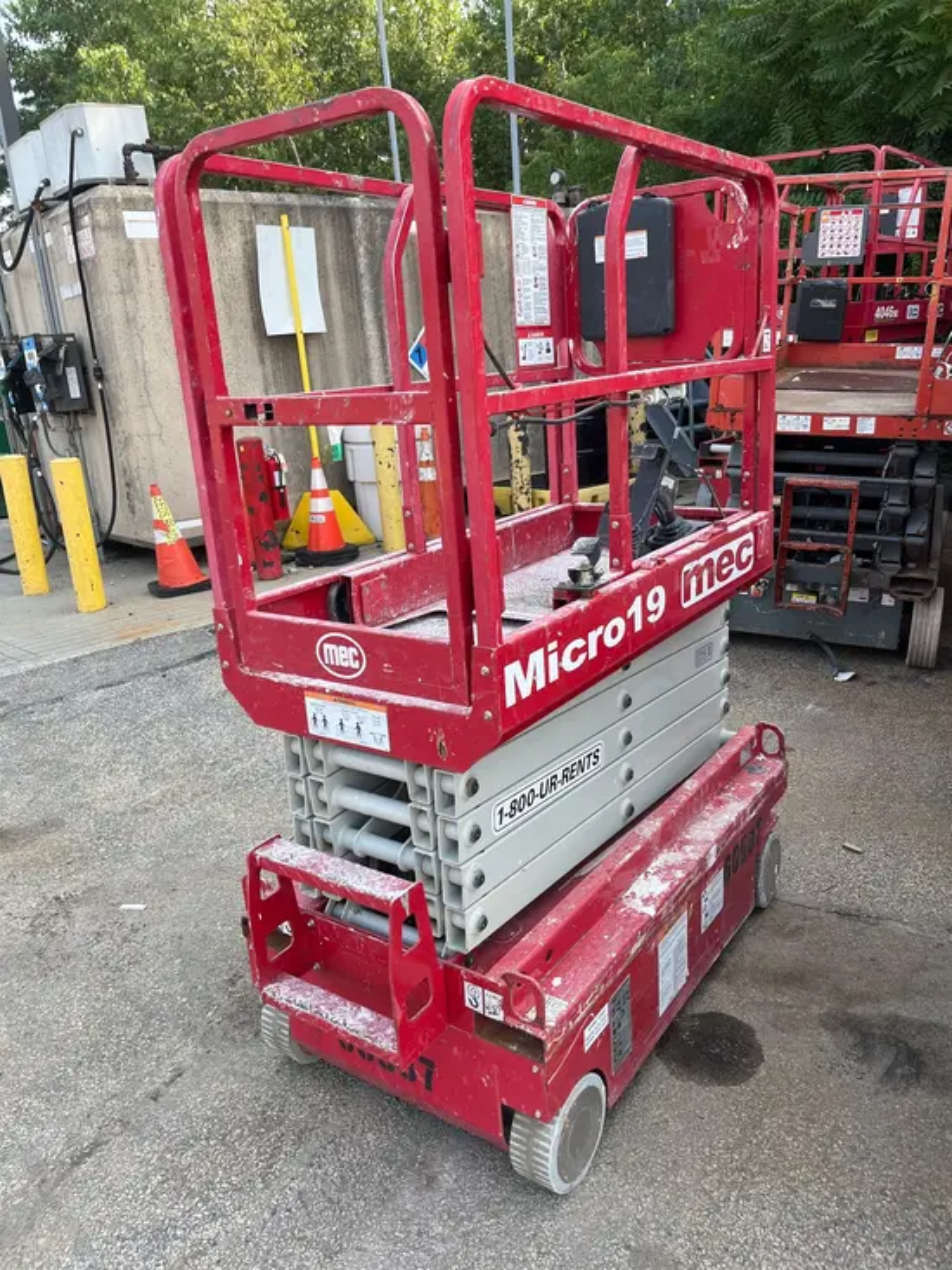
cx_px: 476
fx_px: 953
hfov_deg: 53.1
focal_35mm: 26
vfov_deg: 67.3
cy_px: 635
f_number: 1.6
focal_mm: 5.1
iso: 50
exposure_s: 1/583
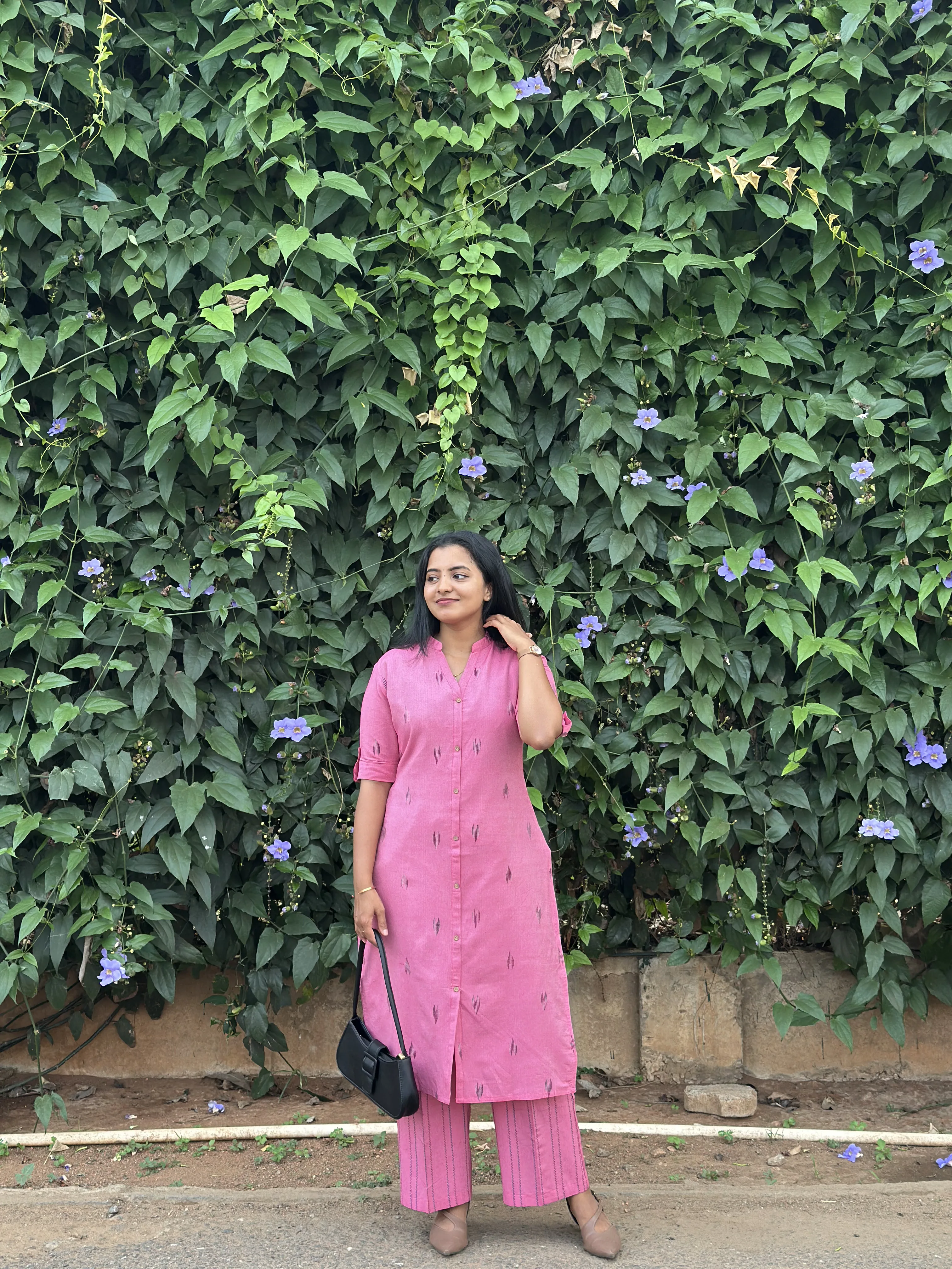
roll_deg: -0.9
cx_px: 476
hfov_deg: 30.3
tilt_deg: -0.9
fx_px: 1760
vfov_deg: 39.7
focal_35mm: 48
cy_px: 634
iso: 100
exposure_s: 1/172
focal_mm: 6.86
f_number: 1.78
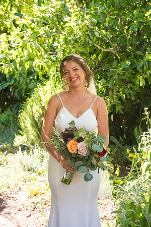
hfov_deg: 20.6
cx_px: 76
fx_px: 415
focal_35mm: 66
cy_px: 114
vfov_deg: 30.5
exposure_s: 1/400
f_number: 5
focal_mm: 66
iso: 640
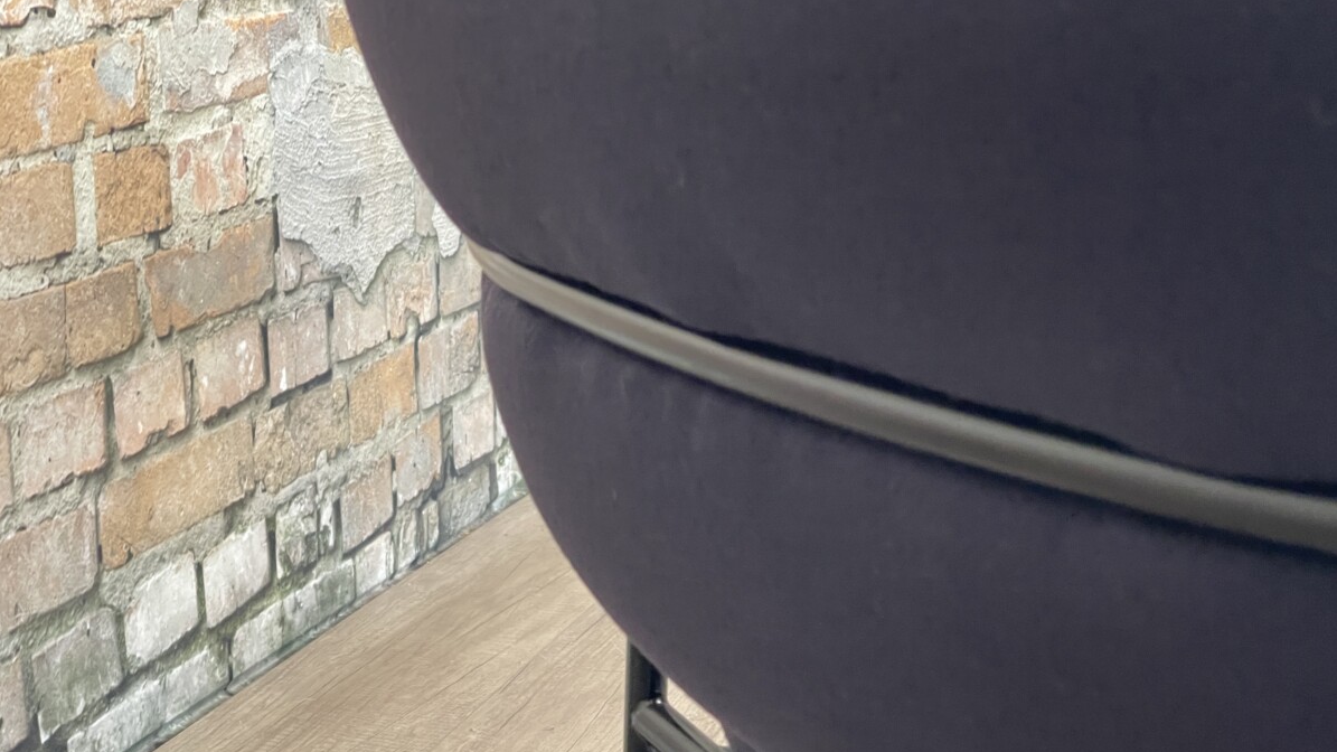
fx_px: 2481
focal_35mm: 70
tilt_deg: -13.5
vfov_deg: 17.2
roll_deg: +0.5
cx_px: 669
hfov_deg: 30.2
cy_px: 445
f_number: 2.2
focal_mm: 7.5
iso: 400
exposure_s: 1/50
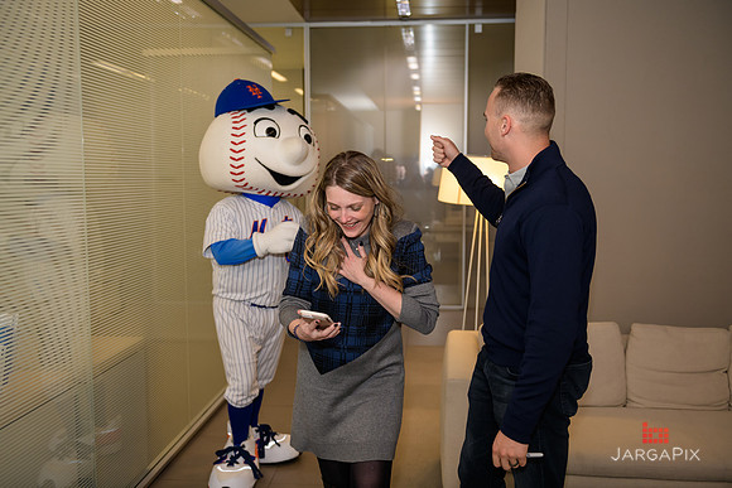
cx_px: 366
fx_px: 712
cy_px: 244
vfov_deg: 37.9
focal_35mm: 35
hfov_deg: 54.4
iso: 400
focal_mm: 35
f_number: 3.2
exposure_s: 1/125
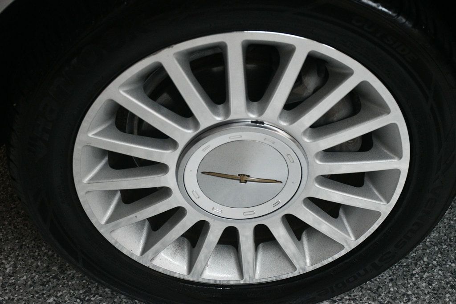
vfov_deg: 21.6
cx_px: 228
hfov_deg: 31.9
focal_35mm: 63
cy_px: 152
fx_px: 798
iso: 2800
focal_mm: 42
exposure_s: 1/125
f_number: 4.5
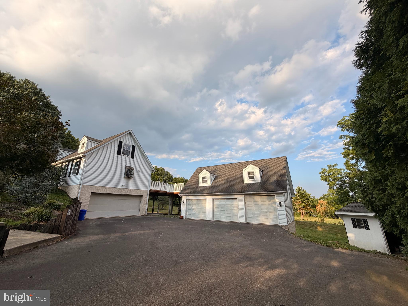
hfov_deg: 102.1
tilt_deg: +17.6
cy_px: 153
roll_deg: +0.6
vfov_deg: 85.7
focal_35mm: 14
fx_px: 165
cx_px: 204
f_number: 2.2
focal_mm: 2.22
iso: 32
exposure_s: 1/770
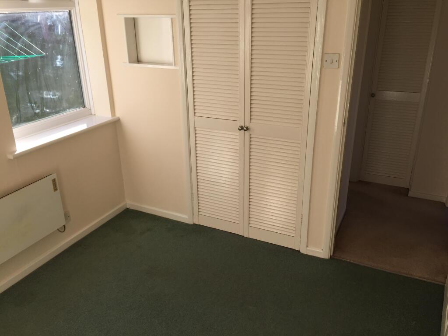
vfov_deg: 48.2
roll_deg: +2.1
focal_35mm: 29
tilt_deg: -23.7
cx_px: 224
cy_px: 168
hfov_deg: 61.7
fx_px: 375
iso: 32
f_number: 2.2
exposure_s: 1/319
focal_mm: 4.15
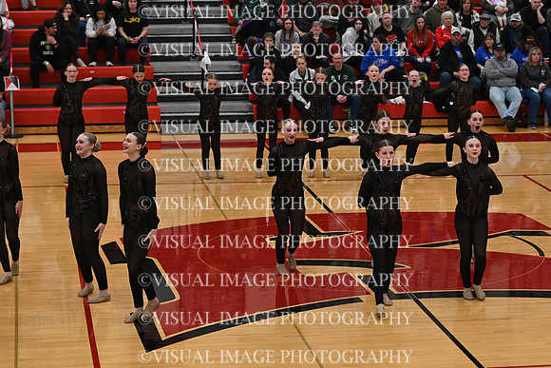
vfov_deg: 13.0
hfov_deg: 19.5
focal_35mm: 105
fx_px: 1607
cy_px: 184
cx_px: 276
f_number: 4
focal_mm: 70
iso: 3200
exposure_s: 1/400
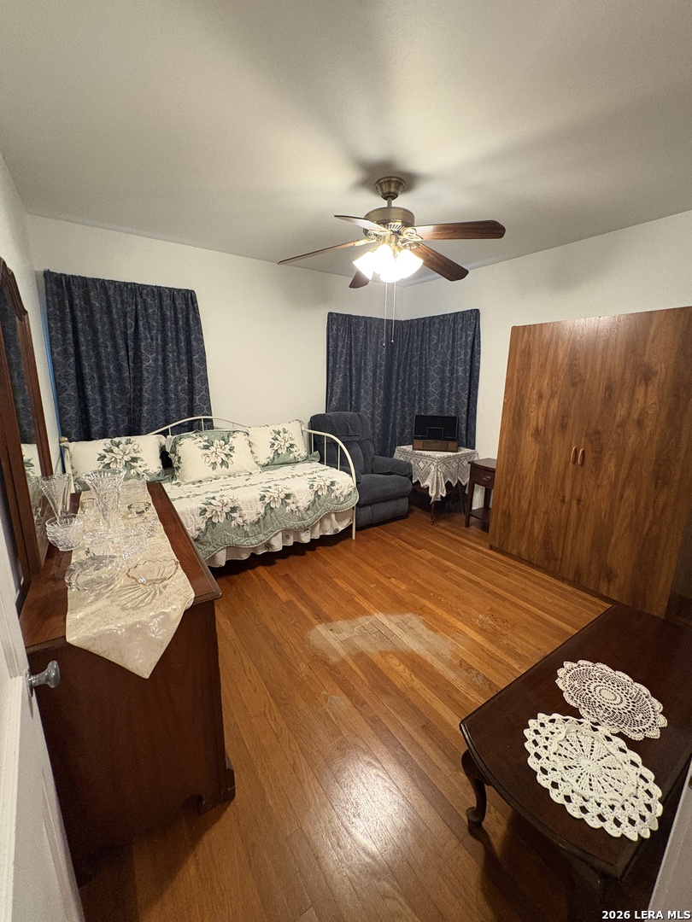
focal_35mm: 14
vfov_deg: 102.1
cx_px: 346
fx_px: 373
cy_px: 461
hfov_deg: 85.7
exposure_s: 1/60
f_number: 2.2
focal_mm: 2.22
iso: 500
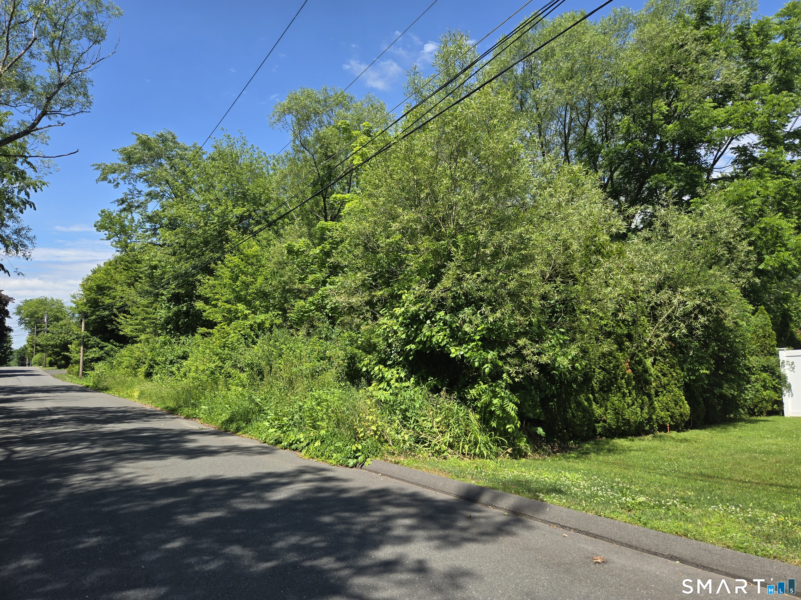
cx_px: 400
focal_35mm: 23
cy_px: 300
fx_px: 532
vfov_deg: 58.9
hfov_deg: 73.9
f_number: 1.8
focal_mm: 5.4
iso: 25
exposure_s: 1/1202
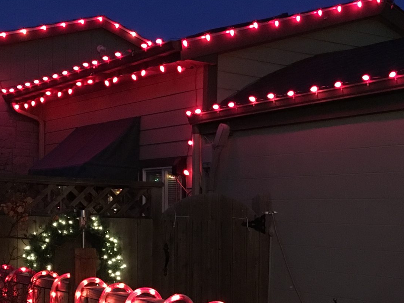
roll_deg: -1.2
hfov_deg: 28.2
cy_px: 262
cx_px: 299
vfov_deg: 21.2
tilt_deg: -4.0
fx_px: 794
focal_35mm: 68
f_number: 2.2
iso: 250
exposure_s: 1/15
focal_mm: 4.15
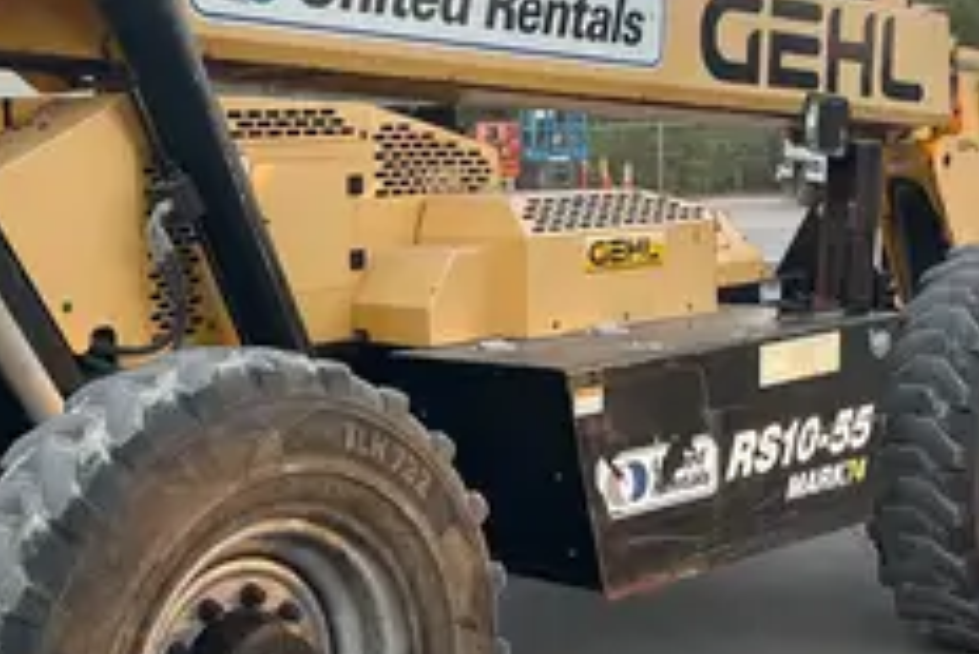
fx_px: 1741
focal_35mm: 64
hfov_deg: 31.1
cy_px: 407
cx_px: 321
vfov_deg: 21.2
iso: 100
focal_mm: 5.1
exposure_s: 1/100
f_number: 1.6
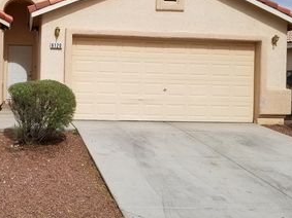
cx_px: 66
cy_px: 91
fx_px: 388
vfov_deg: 31.4
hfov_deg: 39.9
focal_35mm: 46
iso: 50
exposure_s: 1/4368
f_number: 1.7
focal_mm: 4.25
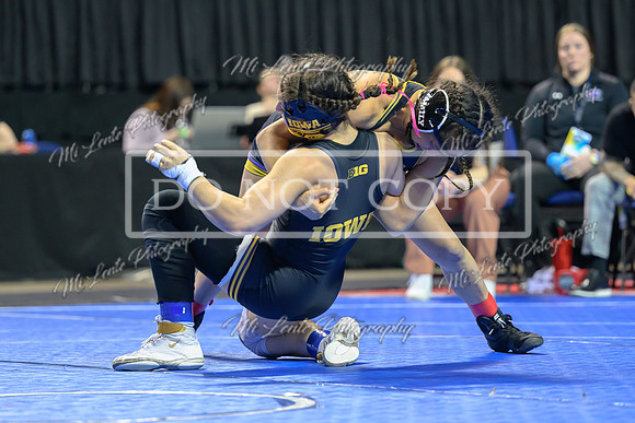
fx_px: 3544
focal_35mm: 201
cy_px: 162
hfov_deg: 10.2
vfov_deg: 6.8
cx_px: 329
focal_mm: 140
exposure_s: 1/800
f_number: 2.8
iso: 3200
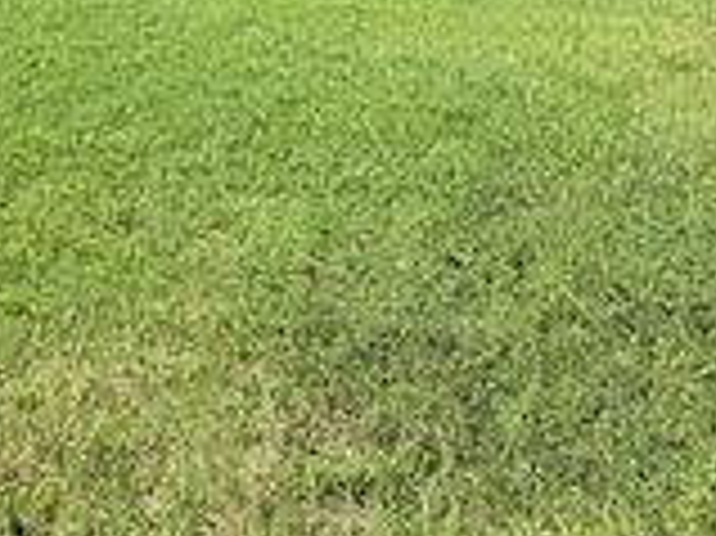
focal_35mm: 44
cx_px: 275
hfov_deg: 42.7
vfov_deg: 27.4
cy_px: -164
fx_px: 909
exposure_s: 1/1431
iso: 20
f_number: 2.2
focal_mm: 2.22
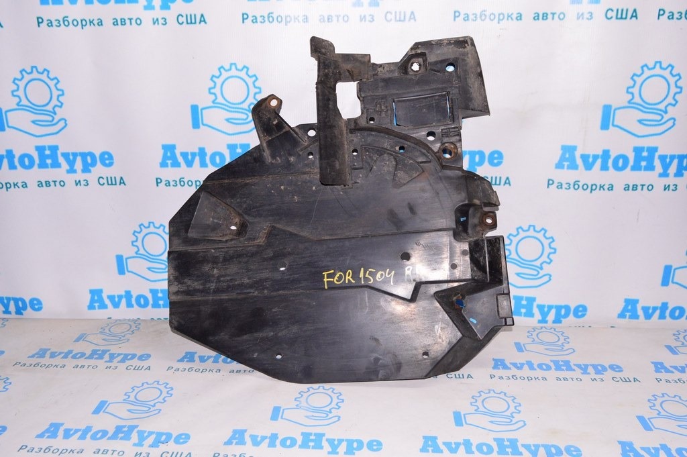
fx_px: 572
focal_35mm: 30
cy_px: 228
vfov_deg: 43.5
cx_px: 344
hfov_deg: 62.0
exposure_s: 1/200
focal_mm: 20
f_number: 8
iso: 1600
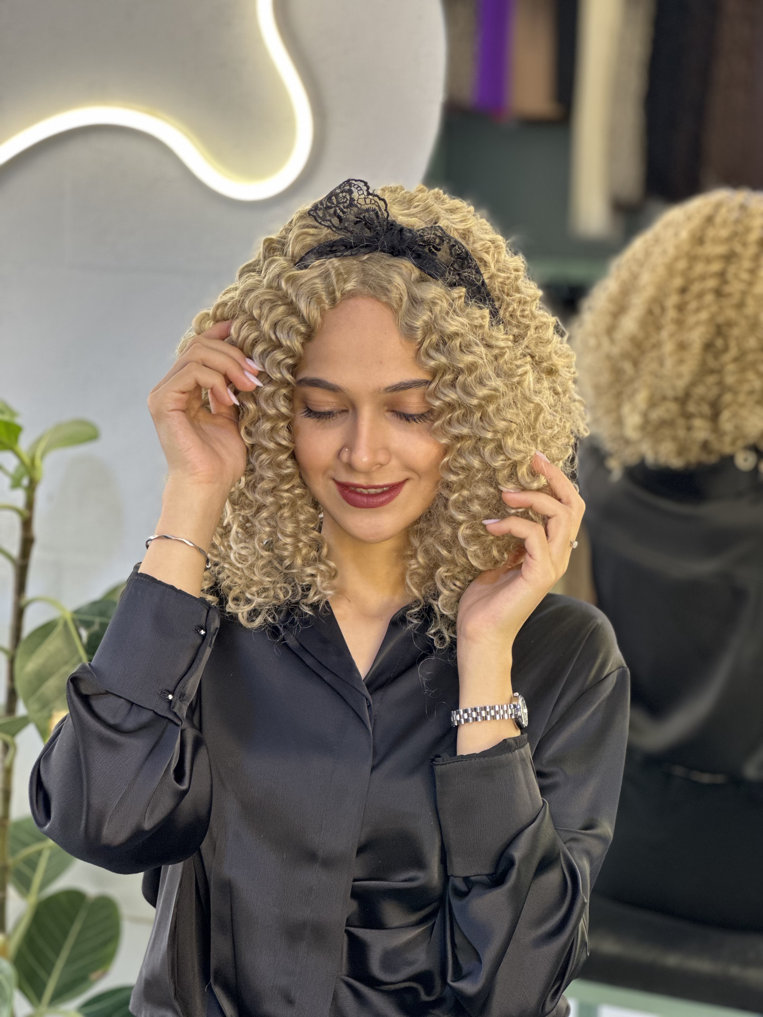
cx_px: 382
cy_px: 508
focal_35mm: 77
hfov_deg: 19.1
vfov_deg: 25.3
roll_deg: -2.8
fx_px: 2263
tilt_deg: -7.3
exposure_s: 1/33
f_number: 2.8
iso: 125
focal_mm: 9
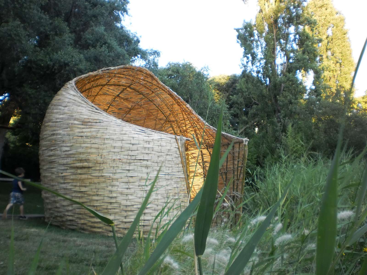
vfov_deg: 39.7
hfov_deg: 51.4
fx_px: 382
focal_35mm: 36
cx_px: 184
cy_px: 138
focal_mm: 6.3
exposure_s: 1/40
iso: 100
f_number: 3.1
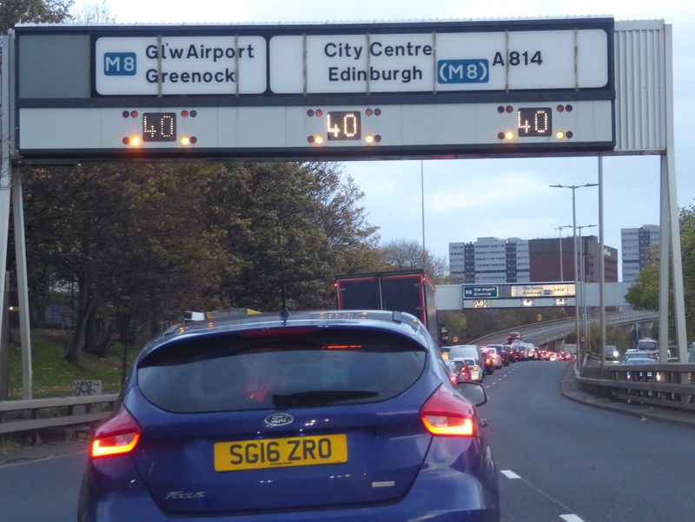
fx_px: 1827
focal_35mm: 91
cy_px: 261
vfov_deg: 16.2
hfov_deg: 21.5
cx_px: 348
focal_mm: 15
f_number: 4.8
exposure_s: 1/20
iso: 400
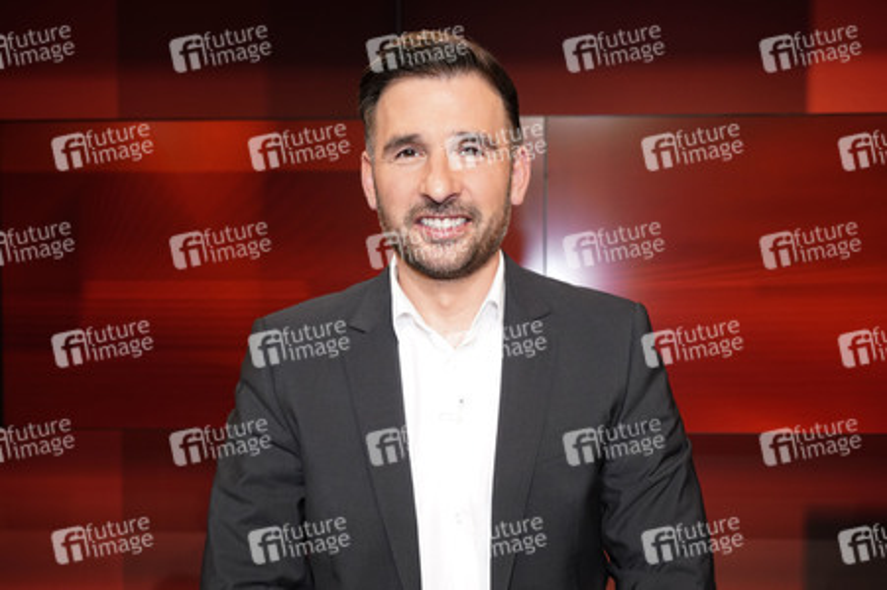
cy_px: 295
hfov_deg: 54.5
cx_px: 444
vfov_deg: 37.8
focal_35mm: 35
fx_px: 862
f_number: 5
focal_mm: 35
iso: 2000
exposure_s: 1/160
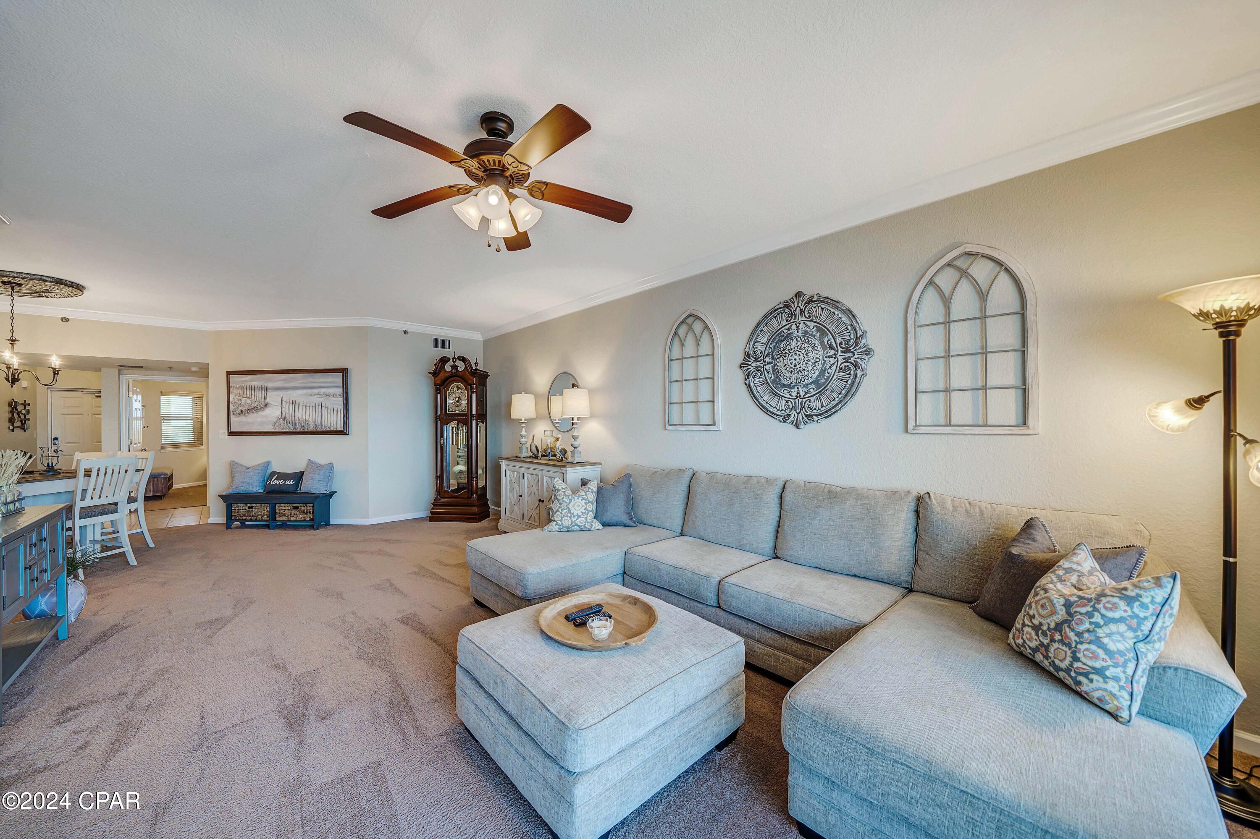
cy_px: 420
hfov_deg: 112.6
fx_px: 420
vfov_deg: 90.0
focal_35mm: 12
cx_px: 630
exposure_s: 1/5
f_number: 5.6
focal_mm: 12
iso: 100
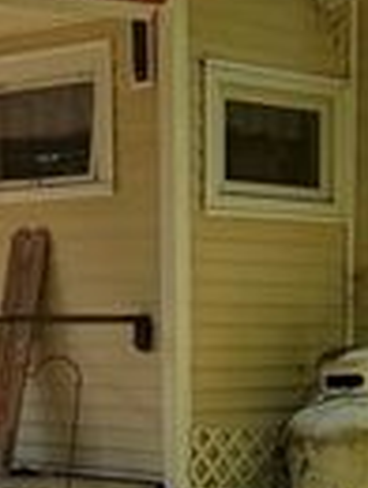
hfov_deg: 12.1
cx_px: 270
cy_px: 471
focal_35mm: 123
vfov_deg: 15.7
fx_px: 1738
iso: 80
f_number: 1.78
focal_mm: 6.76
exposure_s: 1/1172
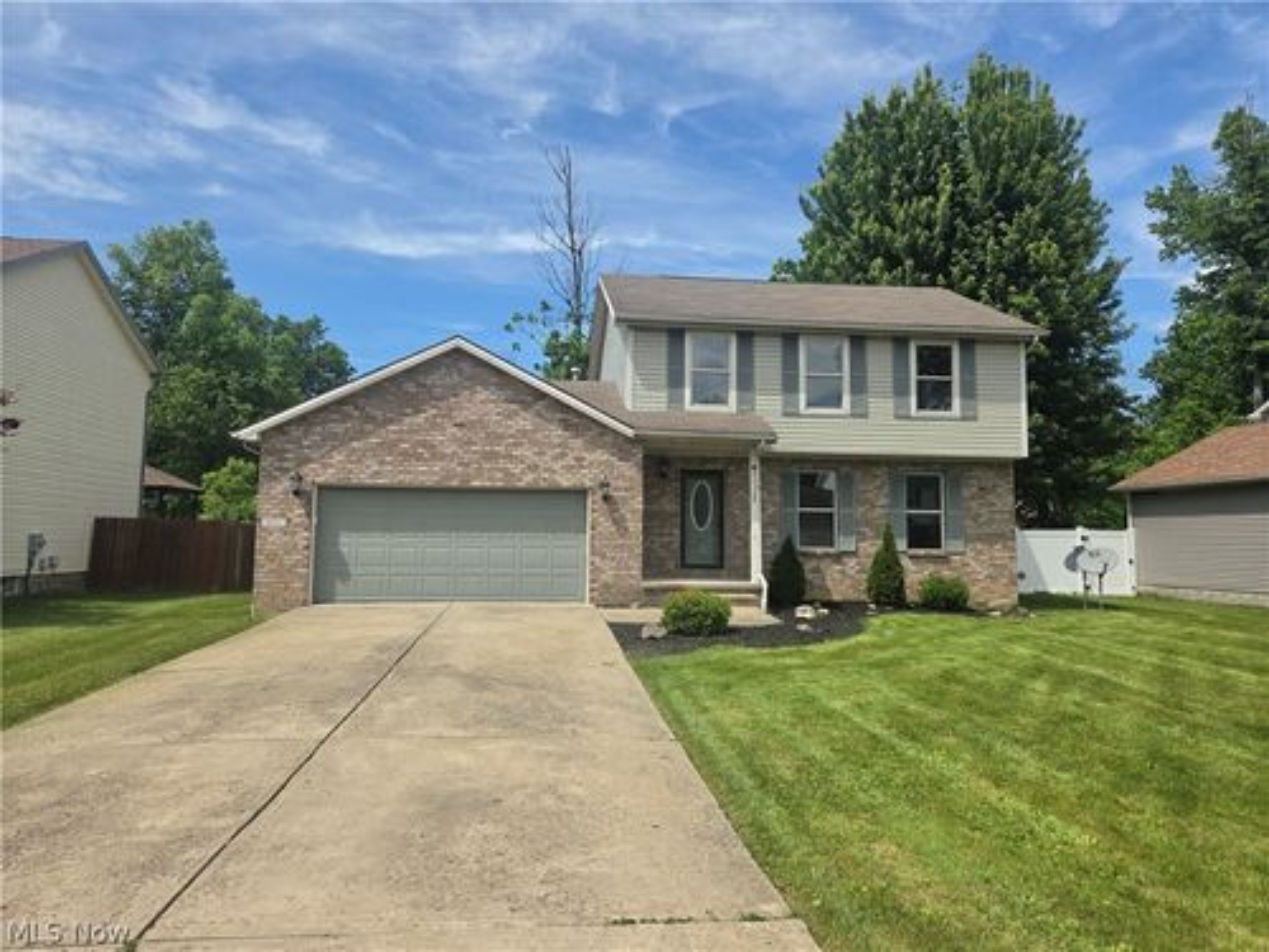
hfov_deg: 73.9
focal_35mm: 23
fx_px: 843
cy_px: 476
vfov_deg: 58.9
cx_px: 634
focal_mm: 5.4
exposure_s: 1/3956
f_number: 1.8
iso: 80
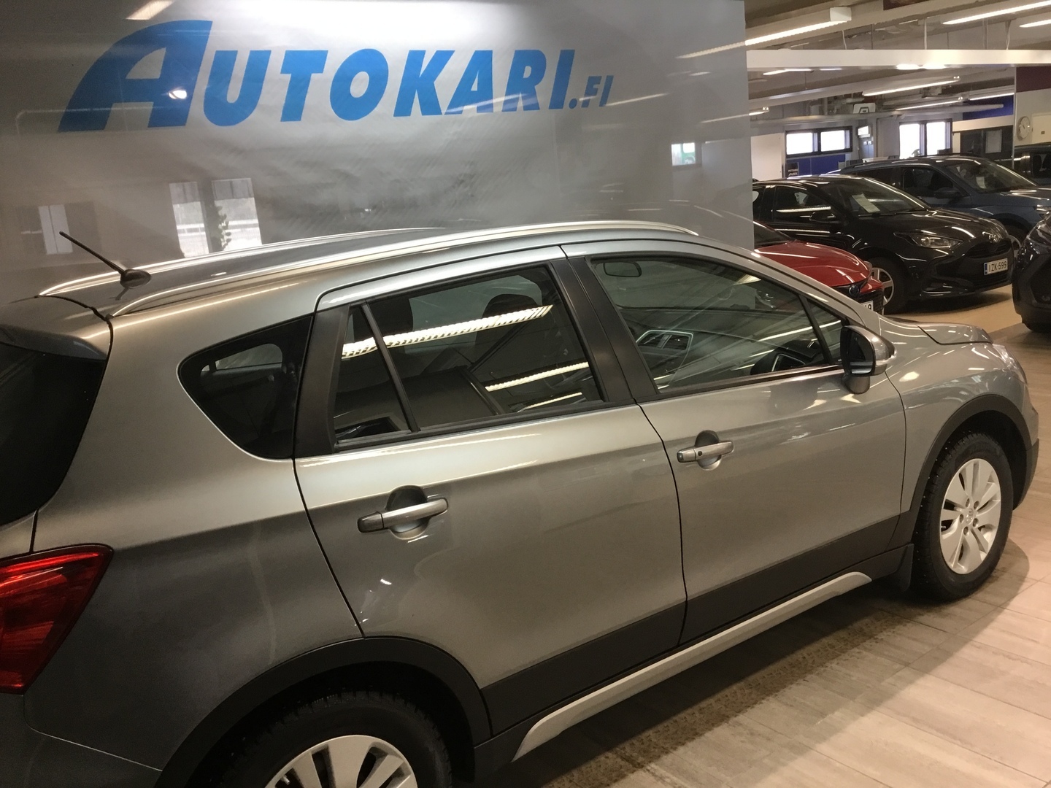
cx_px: 526
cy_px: 394
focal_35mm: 31
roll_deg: +6.5
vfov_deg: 45.4
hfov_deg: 58.4
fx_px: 941
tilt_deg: -13.2
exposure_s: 1/33
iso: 64
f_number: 2.4
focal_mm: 3.3
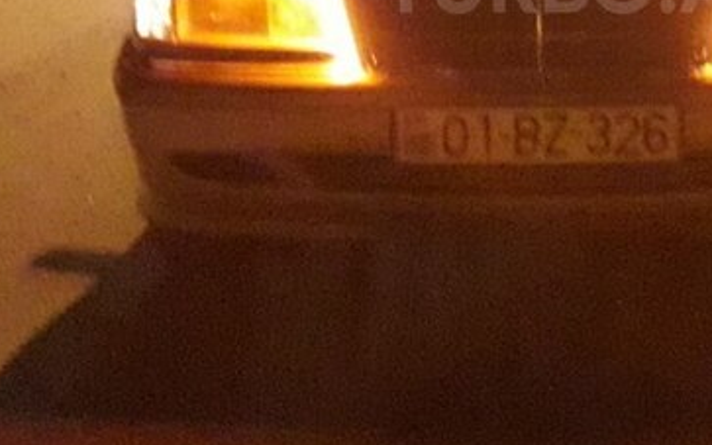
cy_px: -17
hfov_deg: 37.3
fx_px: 1009
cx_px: 585
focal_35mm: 52
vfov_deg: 23.6
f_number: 1.9
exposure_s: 1/20
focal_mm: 3.6
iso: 800
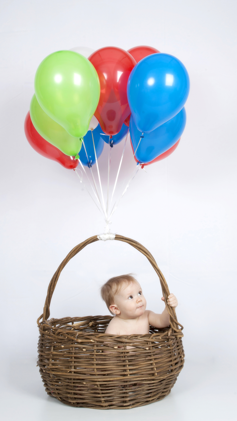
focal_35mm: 42
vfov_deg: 48.3
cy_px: 201
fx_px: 469
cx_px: 112
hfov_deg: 28.3
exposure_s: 1/80
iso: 160
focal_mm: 35
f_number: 20
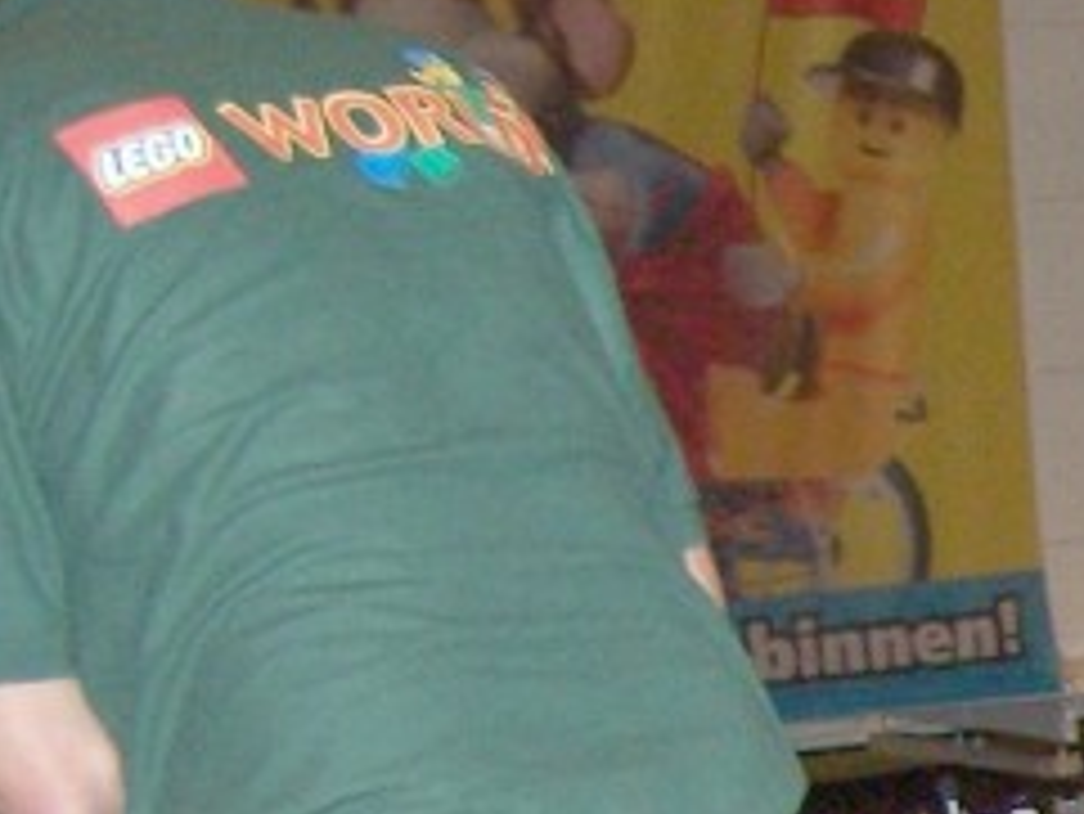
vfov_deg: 8.6
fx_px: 5326
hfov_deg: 10.5
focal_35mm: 170
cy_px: 1183
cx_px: 2294
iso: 140
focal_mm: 6.7
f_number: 2.8
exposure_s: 1/60
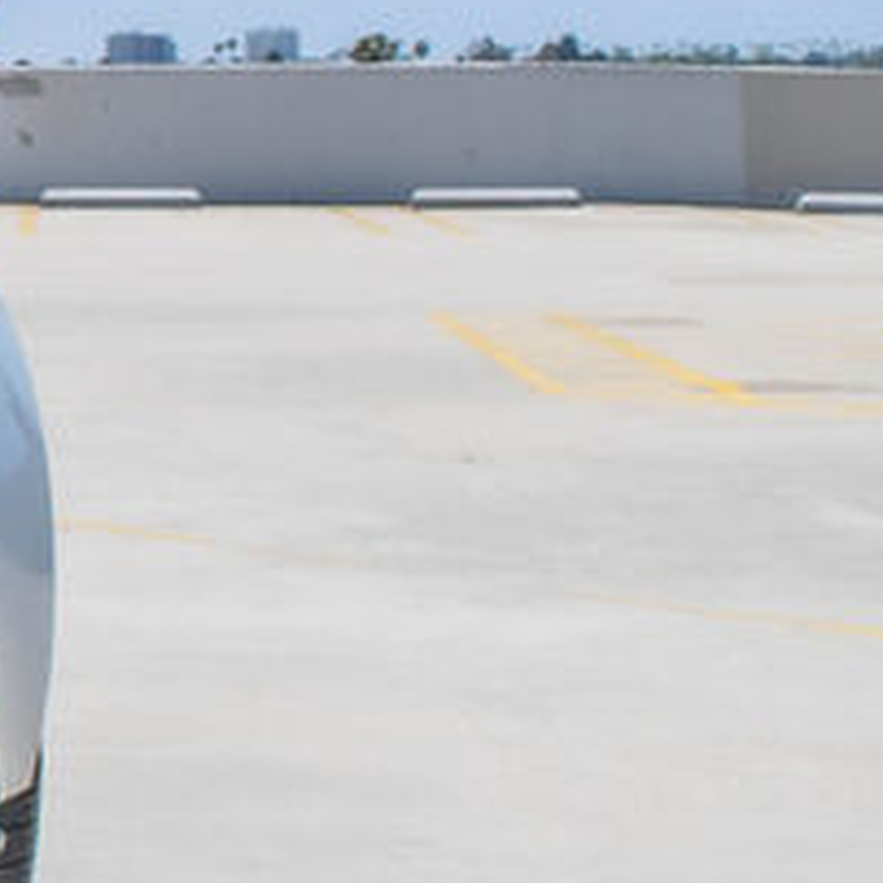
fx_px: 3925
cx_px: -940
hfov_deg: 11.4
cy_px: 103
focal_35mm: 136
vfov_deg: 12.7
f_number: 8
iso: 400
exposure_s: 1/2000
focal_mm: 21
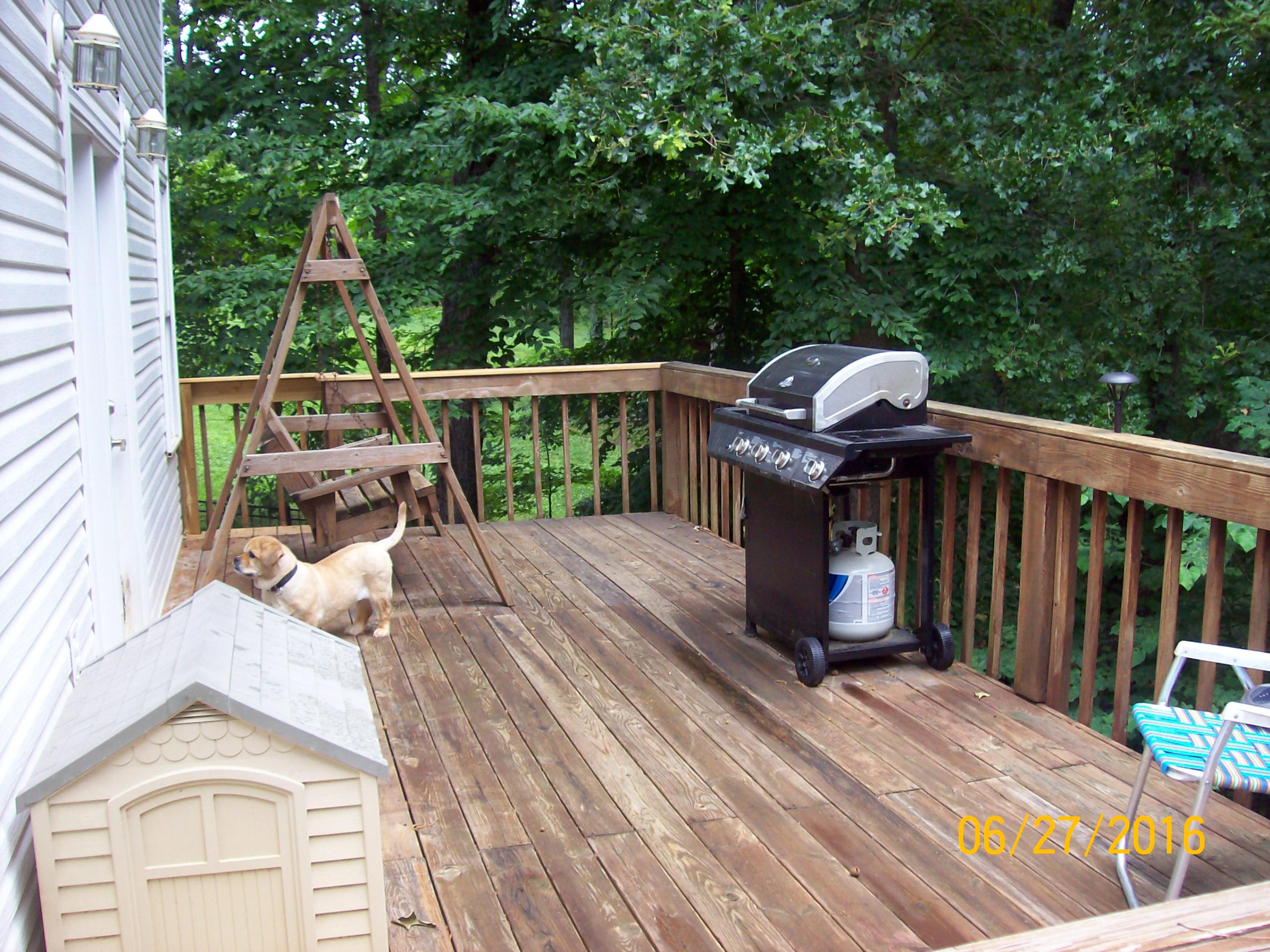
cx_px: 635
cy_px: 476
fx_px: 1320
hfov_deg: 51.4
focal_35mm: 36
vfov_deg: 39.6
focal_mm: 6
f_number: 2.7
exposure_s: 1/83.4
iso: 80
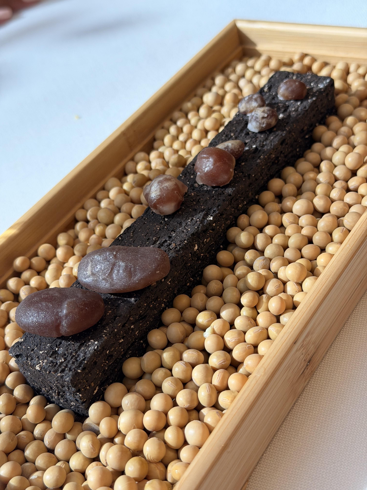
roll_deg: +17.3
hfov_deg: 30.3
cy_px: 245
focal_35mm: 48
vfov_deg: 39.7
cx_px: 184
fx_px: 679
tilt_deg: -40.1
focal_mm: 6.76
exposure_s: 1/100
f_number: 1.78
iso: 64
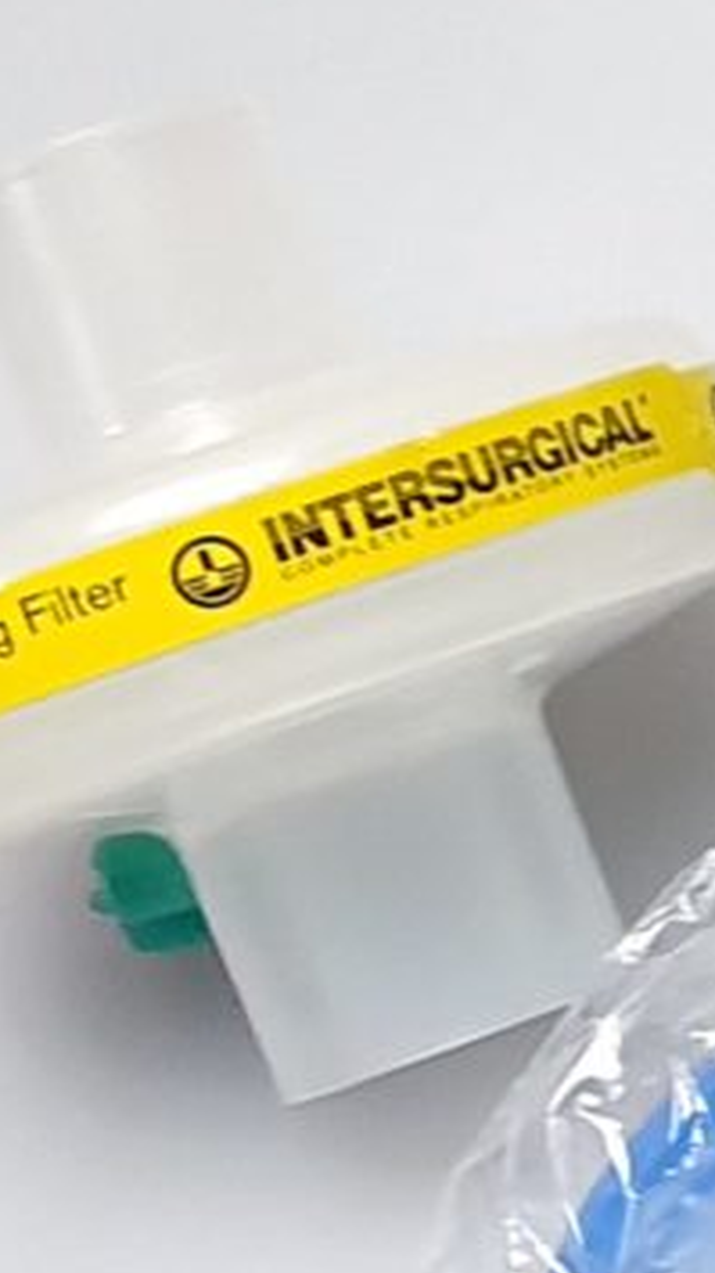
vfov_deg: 10.5
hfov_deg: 4.7
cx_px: 3898
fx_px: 6913
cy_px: 295
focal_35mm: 205
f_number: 2.4
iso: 125
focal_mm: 4.3
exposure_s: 1/50
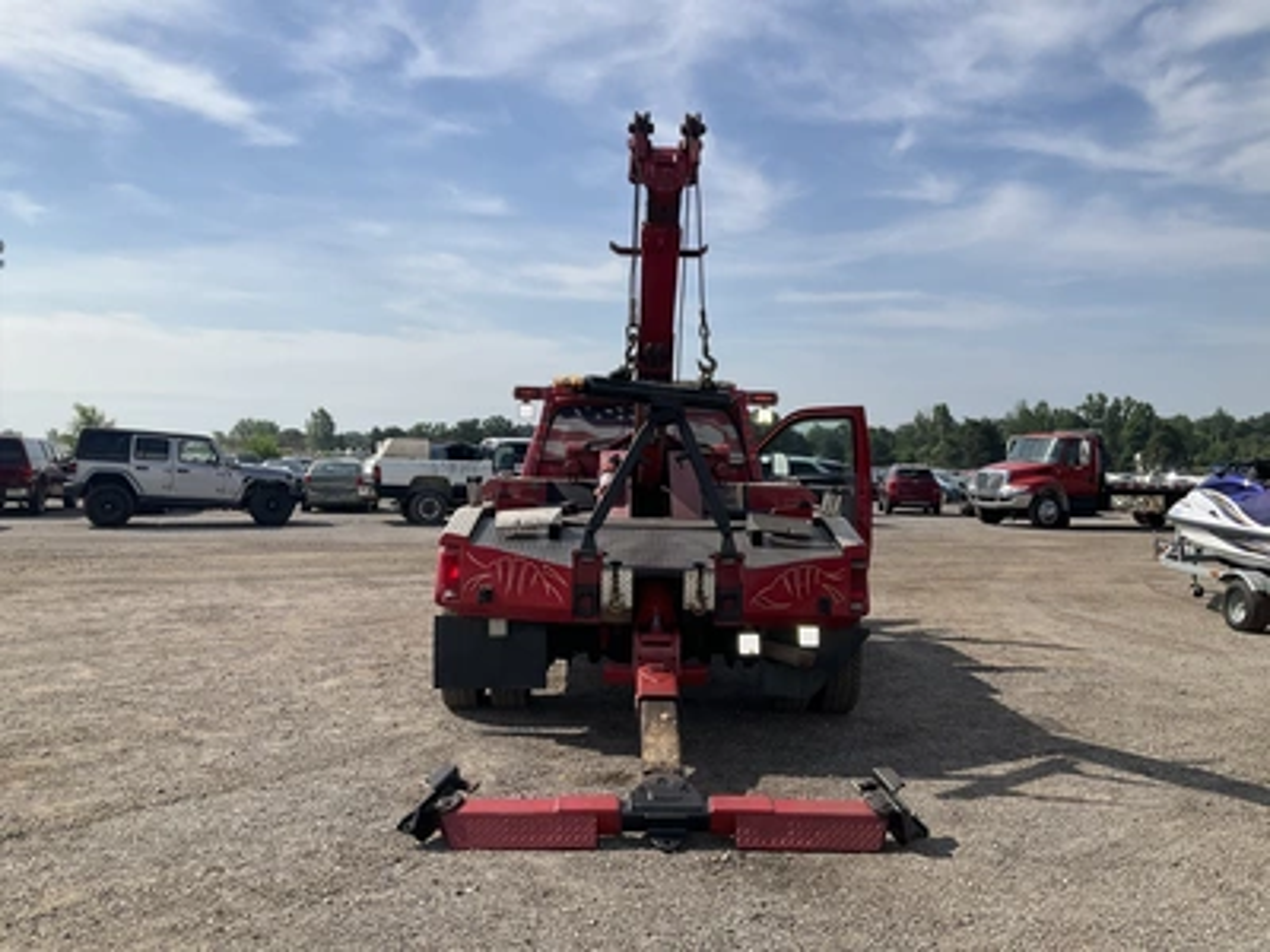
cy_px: 476
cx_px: 635
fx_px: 1064
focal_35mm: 29
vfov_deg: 48.2
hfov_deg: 61.7
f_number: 1.8
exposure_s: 1/2801
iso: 25
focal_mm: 3
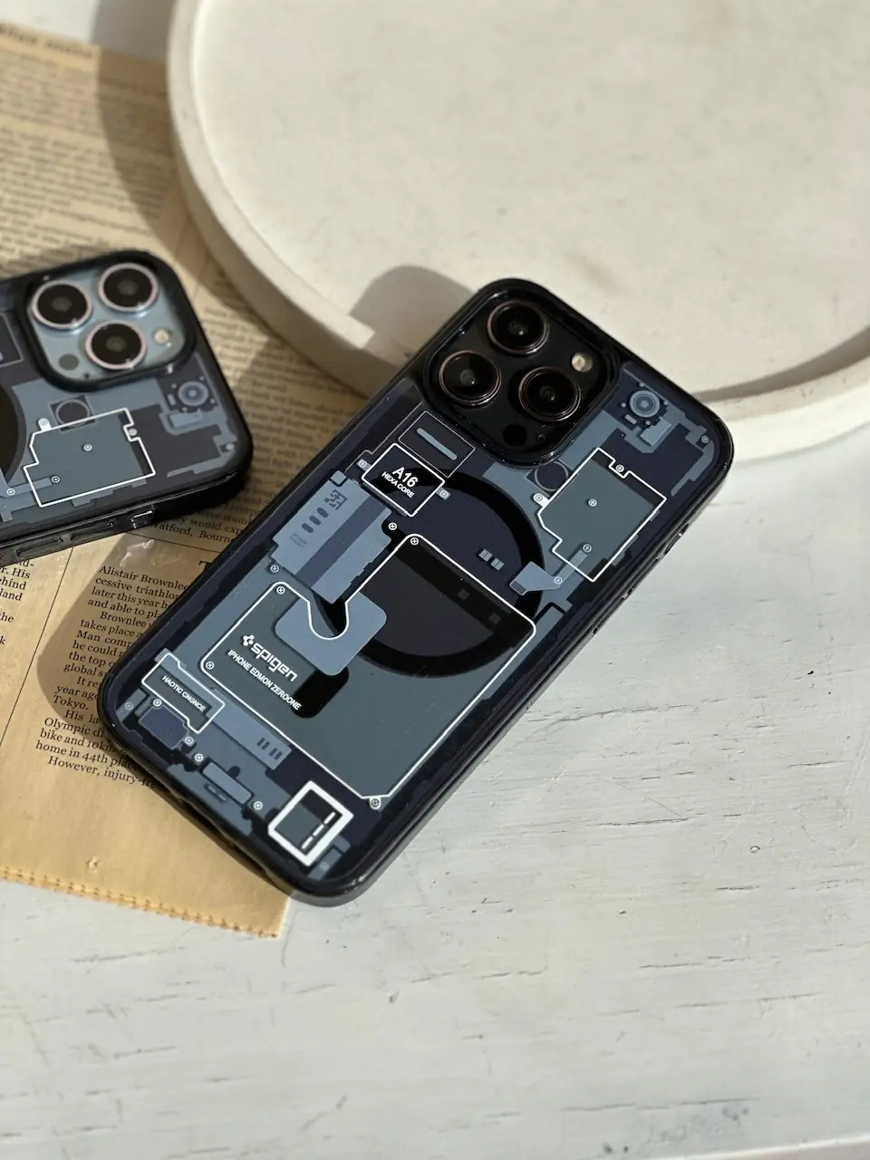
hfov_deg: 19.1
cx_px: 435
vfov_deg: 25.3
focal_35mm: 77
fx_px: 2580
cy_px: 580
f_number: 2.8
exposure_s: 1/426
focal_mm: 9
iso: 32
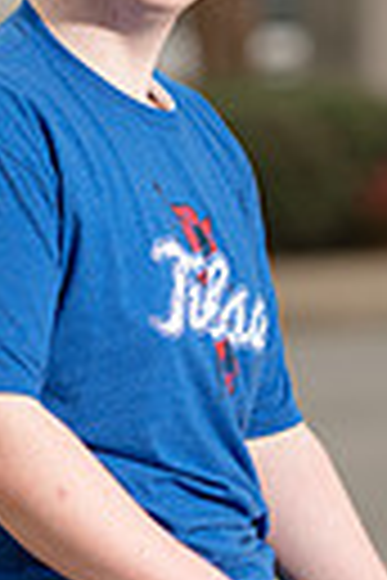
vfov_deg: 4.4
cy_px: 423
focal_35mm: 471
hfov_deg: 2.9
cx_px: 306
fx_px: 7594
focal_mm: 135
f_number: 2.8
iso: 64
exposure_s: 1/250
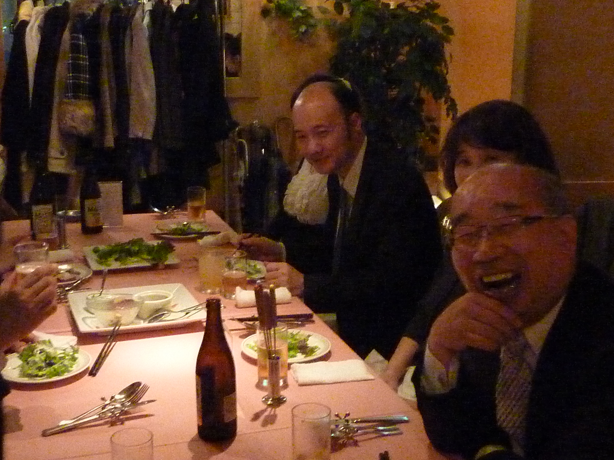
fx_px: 887
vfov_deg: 29.1
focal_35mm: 50
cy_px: 237
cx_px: 283
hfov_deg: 38.2
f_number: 3.3
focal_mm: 4.1
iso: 1000
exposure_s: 1/8
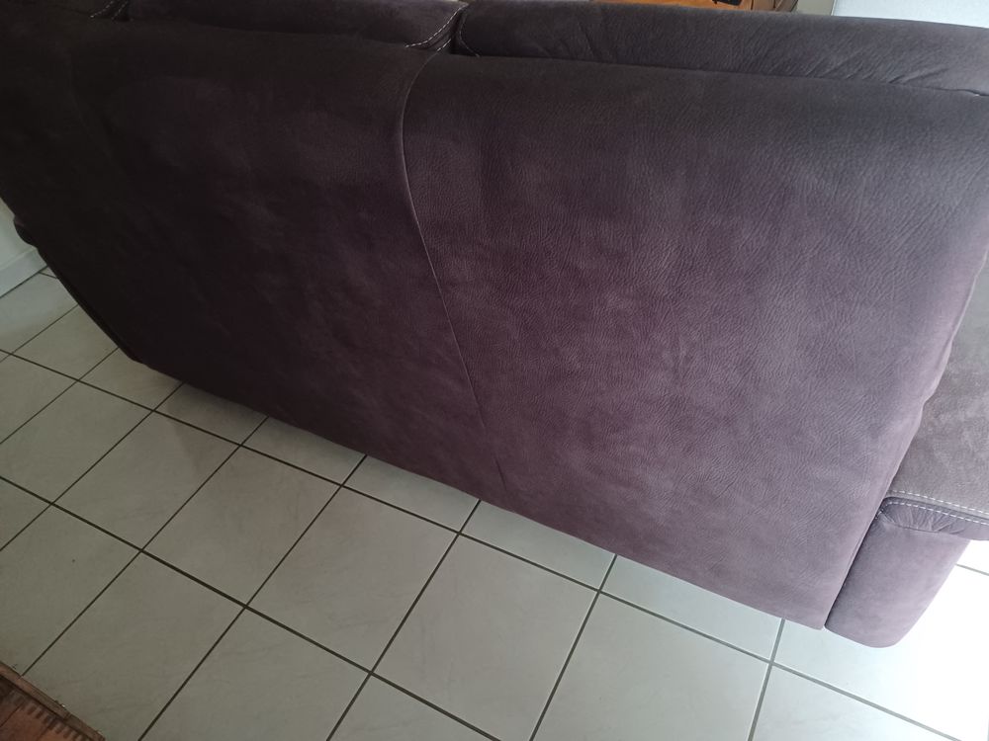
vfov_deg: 54.9
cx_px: 494
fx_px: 714
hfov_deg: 69.4
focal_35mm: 25
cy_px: 370
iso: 1250
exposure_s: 1/20
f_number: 1.8
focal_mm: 4.6
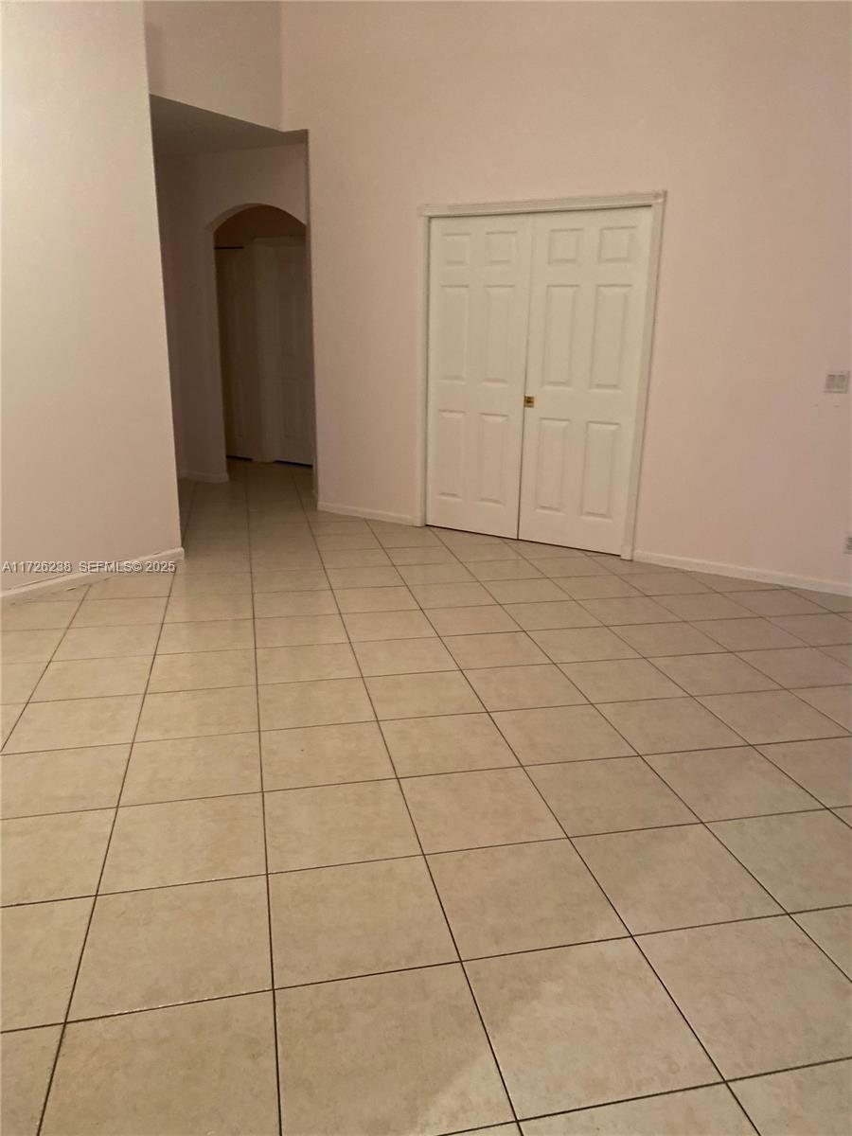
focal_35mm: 26
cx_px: 426
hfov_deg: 53.1
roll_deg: -1.5
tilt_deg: -15.3
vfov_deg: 67.3
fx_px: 853
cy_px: 568
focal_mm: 4.25
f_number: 1.8
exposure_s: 1/40
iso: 320
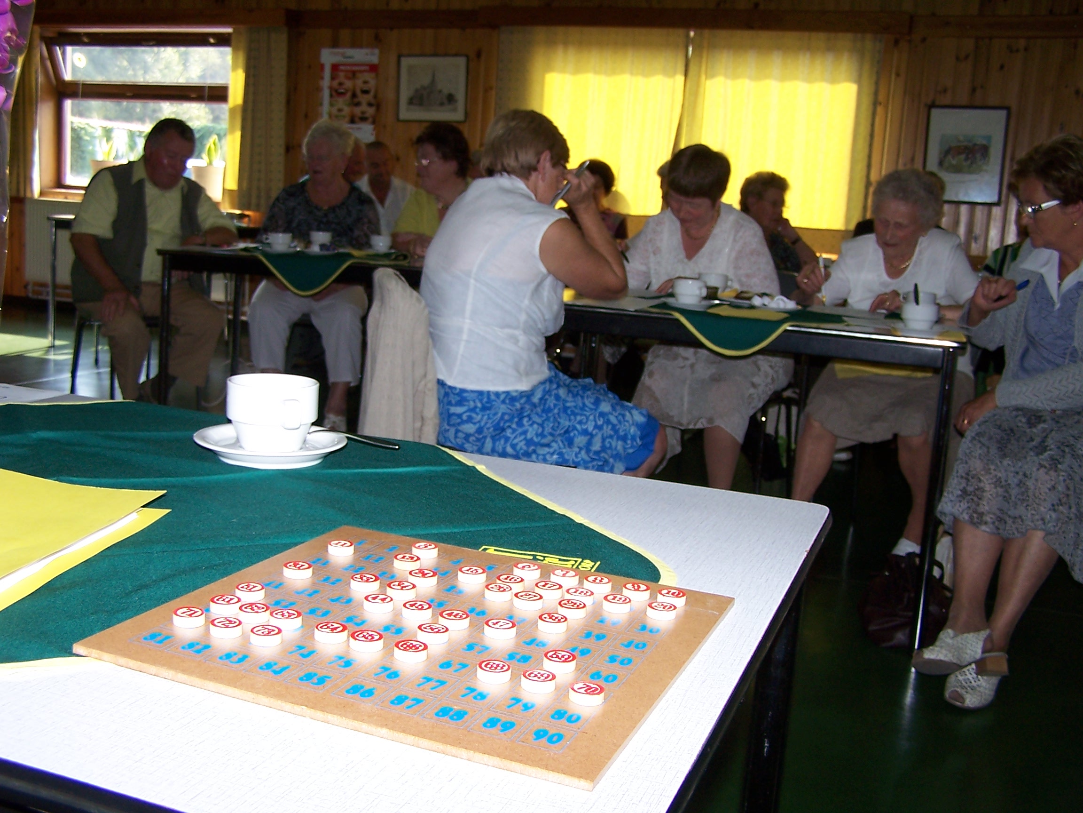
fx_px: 1189
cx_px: 542
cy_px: 406
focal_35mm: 38
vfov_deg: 37.7
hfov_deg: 49.0
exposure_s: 1/60
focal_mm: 6.3
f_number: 2.8
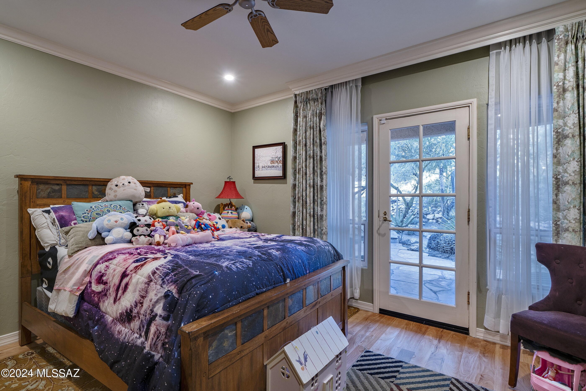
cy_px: 196
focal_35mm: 17
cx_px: 293
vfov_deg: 70.4
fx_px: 277
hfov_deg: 93.3
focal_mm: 17
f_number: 9
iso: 200
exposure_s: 1/2.5
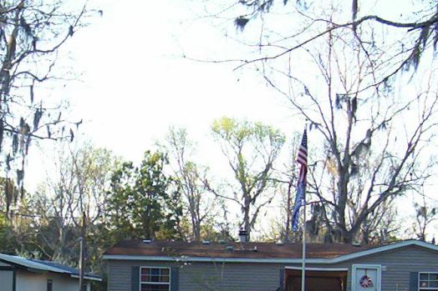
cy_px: 301
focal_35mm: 105
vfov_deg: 12.8
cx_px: 140
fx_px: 1277
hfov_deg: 19.4
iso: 100
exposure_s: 1/296
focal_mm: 5.77
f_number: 2.73
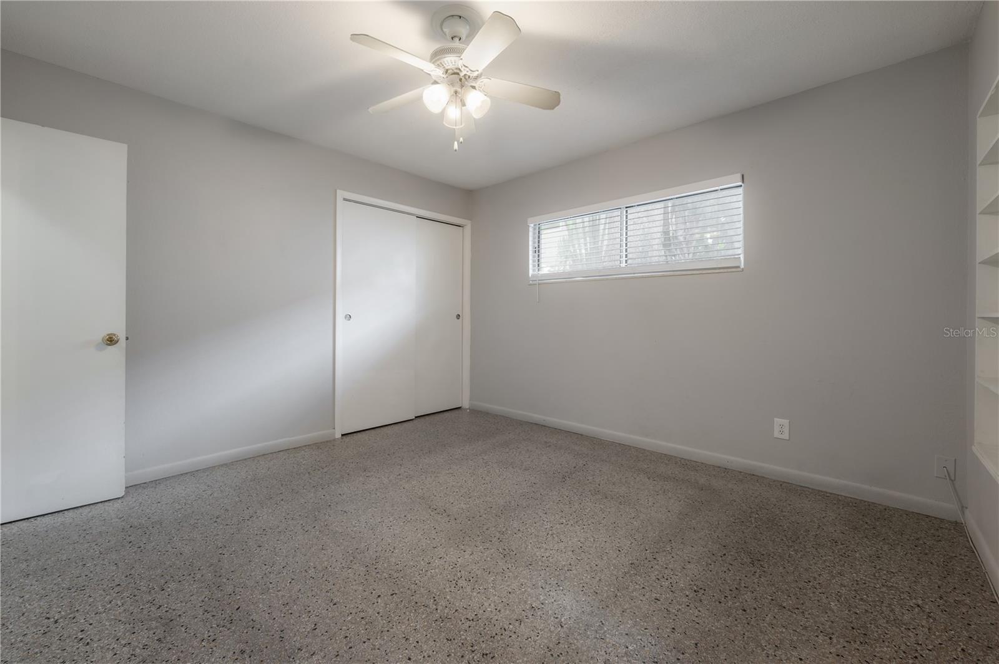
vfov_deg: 81.1
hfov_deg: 104.3
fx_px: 388
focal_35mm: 14
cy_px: 332
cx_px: 500
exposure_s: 1/40
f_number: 9
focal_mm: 14
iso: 320
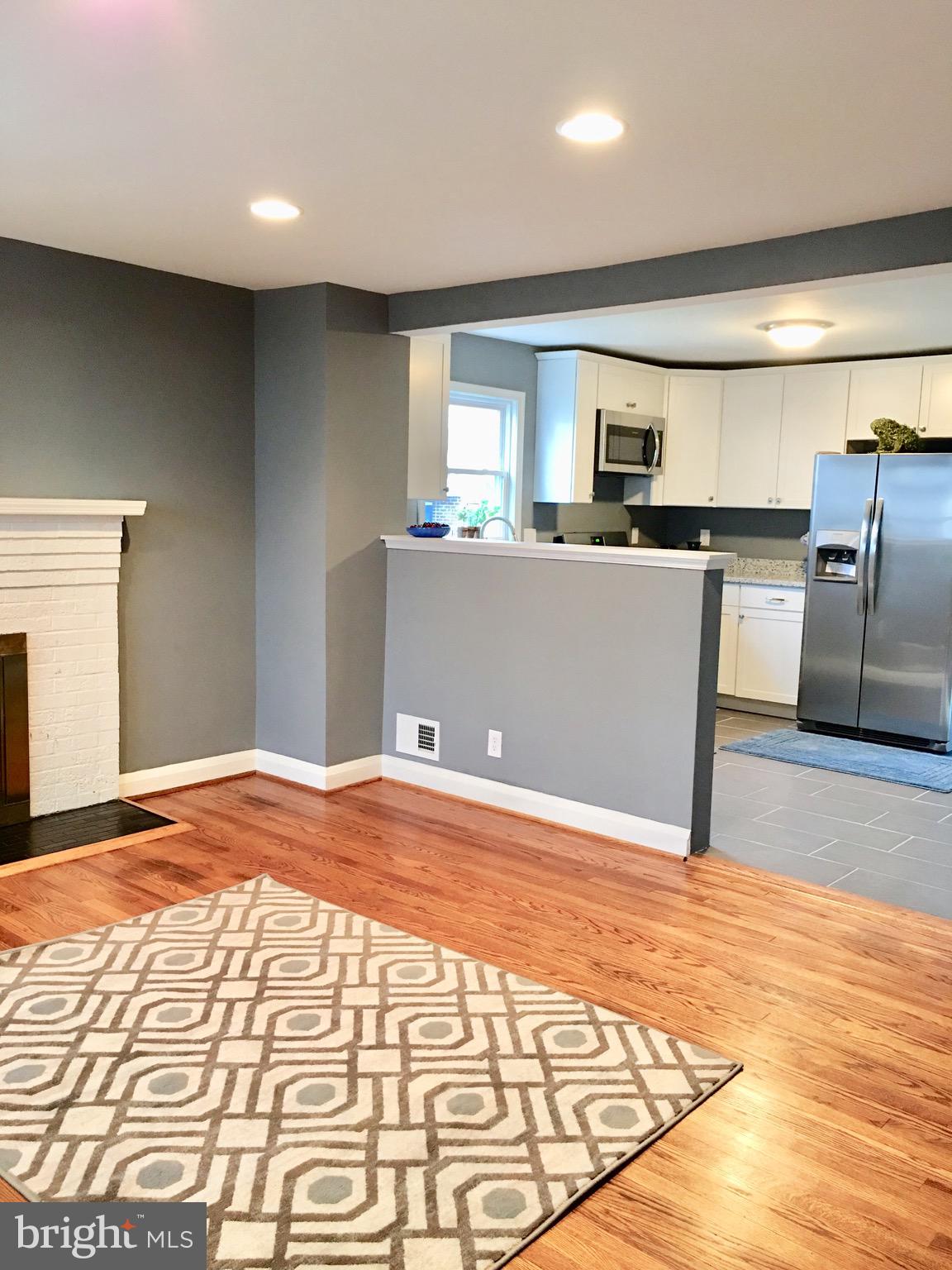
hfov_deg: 48.2
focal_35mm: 29
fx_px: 1063
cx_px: 476
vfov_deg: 61.7
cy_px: 635
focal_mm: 4.15
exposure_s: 1/15
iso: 80
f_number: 2.2
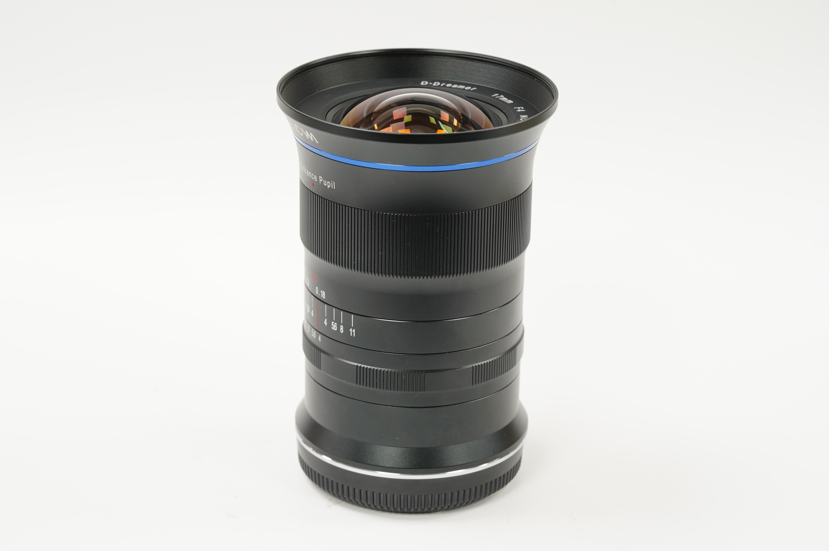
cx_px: 414
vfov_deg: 15.2
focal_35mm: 90
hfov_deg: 22.6
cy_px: 276
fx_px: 2071
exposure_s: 1/10
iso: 1000
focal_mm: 90
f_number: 11
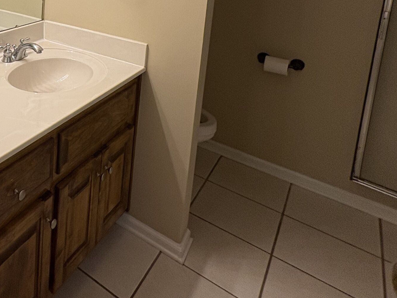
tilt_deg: -8.4
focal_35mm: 32
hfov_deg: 45.8
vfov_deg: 38.1
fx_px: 367
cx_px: -17
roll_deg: +0.2
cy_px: -15
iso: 125
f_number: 2.2
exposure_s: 1/120
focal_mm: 2.22
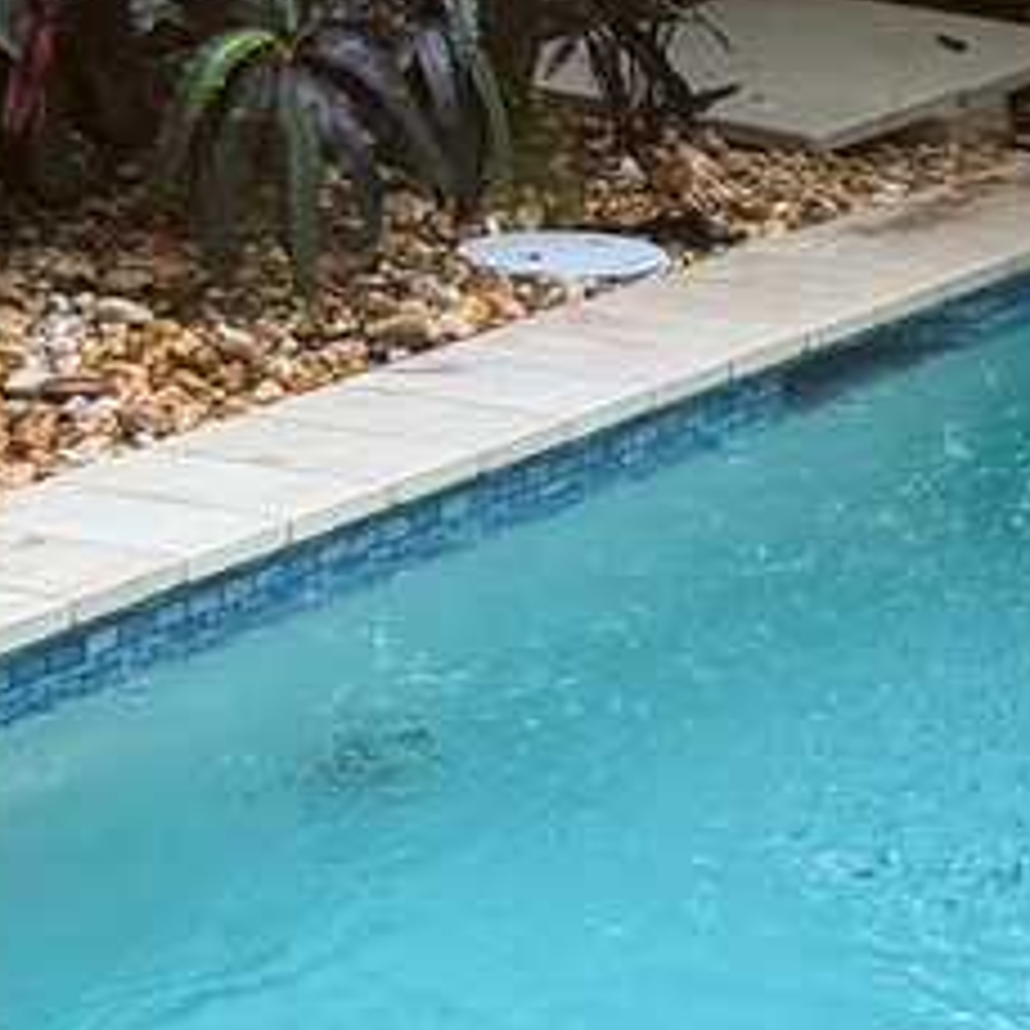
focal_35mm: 148
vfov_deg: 11.6
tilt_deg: -8.7
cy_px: -72
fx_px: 4982
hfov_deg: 11.2
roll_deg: -2.7
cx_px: 1664
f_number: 1.78
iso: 160
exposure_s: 1/120
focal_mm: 6.76
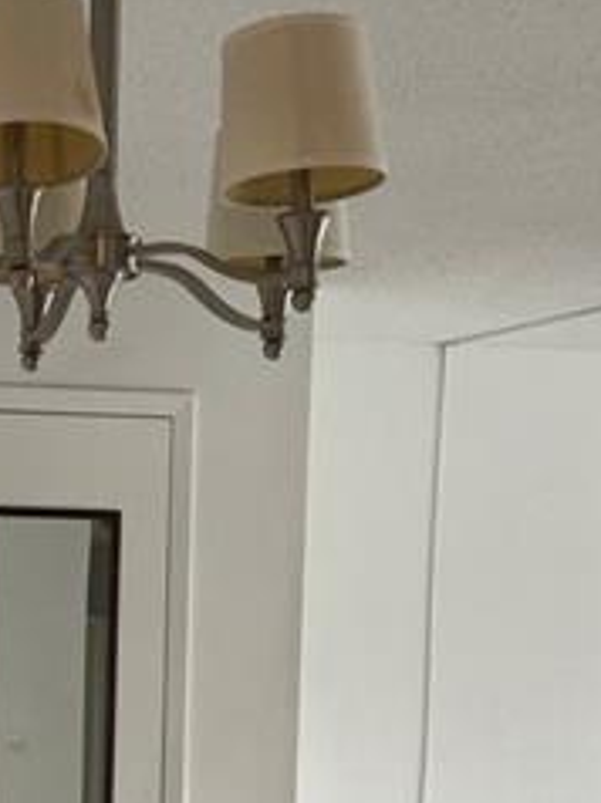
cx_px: 68
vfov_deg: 22.2
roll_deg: -0.4
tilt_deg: -4.8
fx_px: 1948
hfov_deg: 17.3
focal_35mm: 84
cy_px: 843
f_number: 1.6
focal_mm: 4.2
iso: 125
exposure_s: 1/87
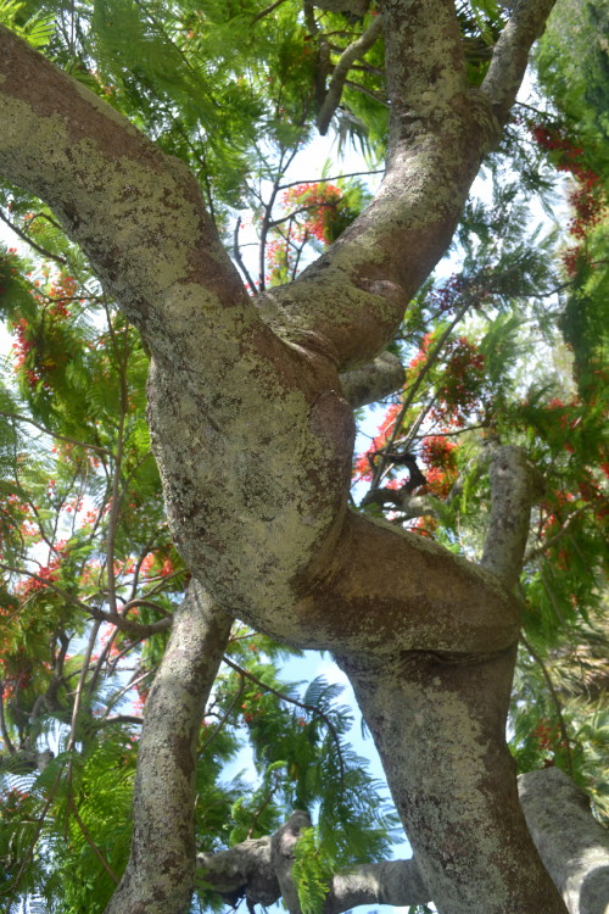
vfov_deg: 61.9
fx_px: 761
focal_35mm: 30
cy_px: 457
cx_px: 304
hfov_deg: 43.6
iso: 100
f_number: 5.6
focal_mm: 20
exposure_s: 1/125
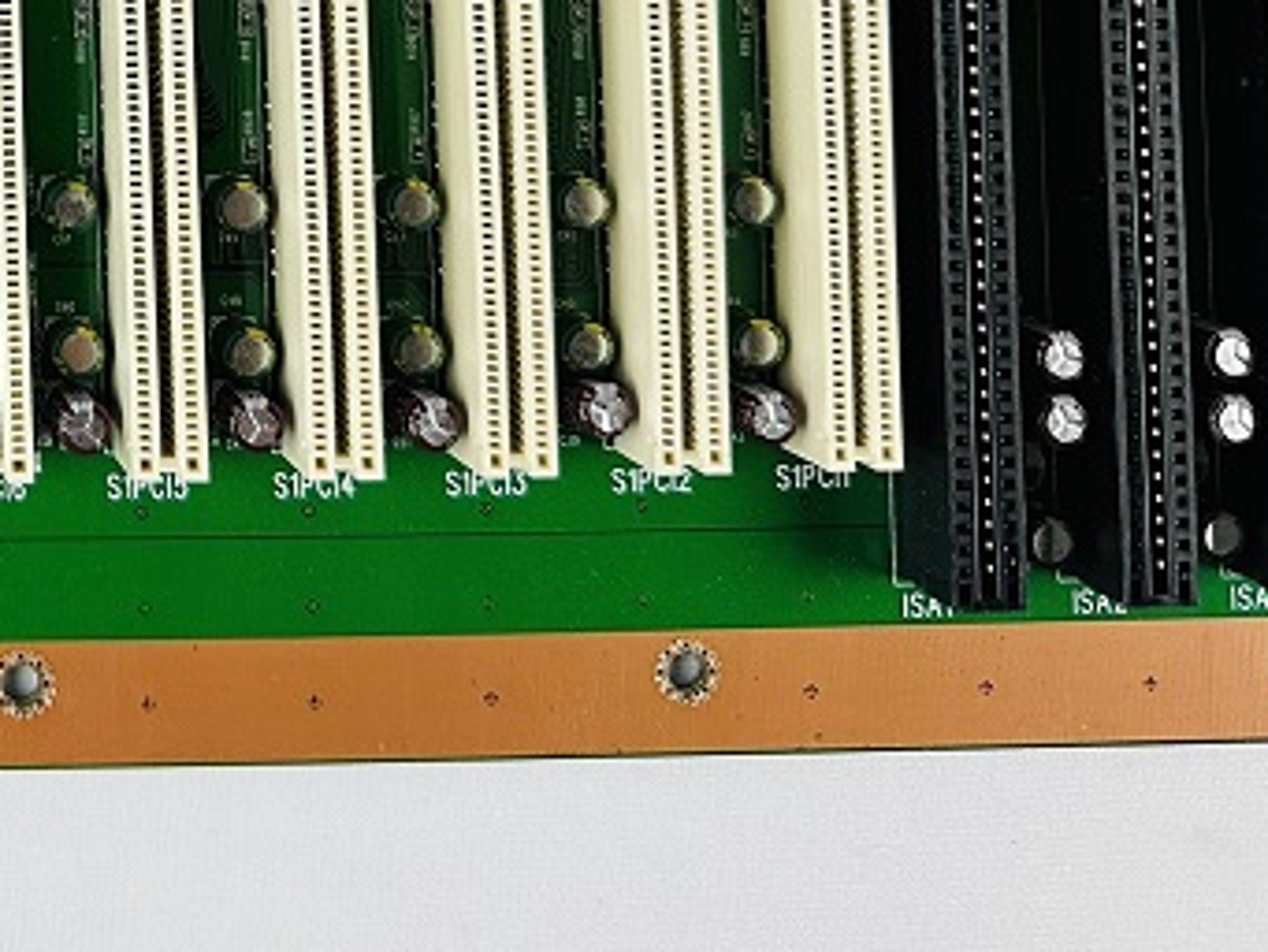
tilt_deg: -87.1
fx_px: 2602
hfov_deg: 24.3
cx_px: -335
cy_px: -264
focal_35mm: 71
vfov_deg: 19.3
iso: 100
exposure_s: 1/120
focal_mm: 6.86
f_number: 1.78
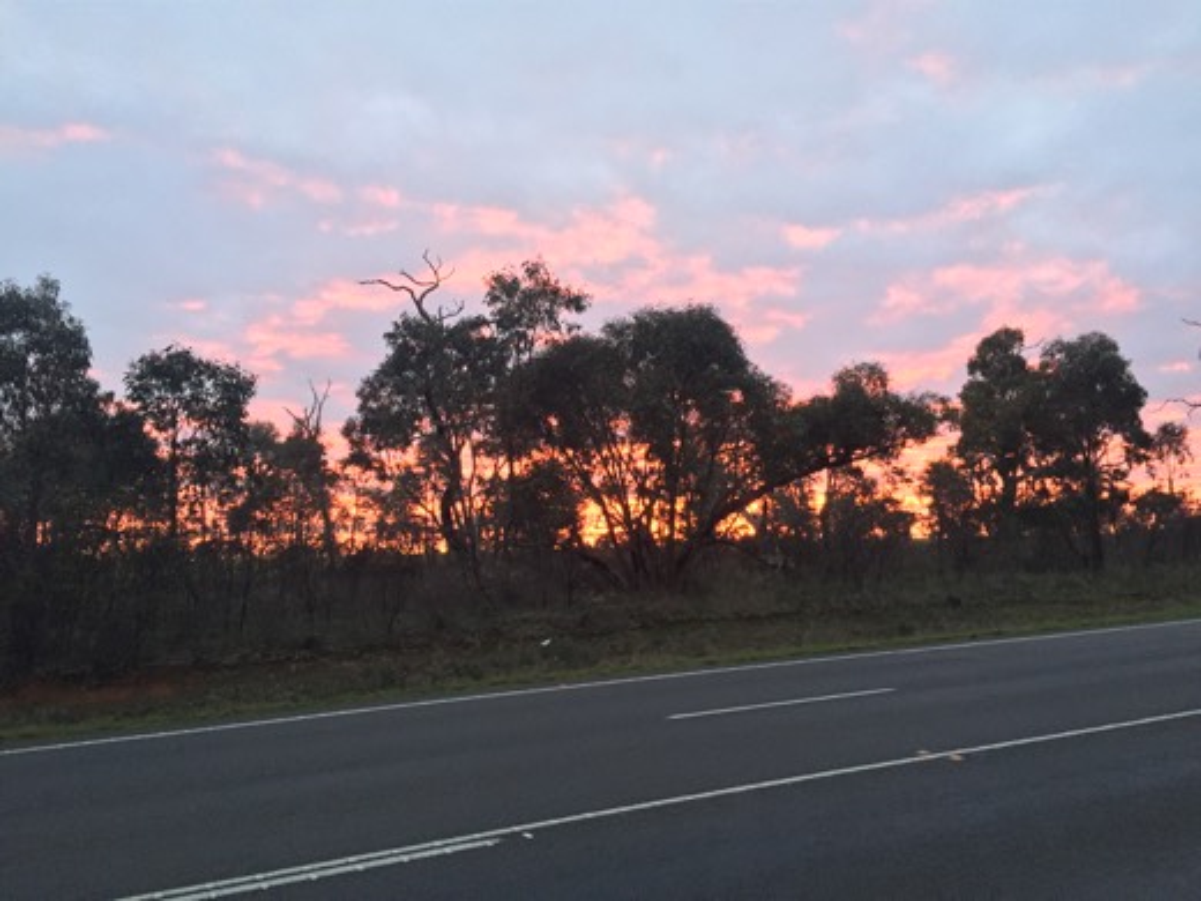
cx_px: 600
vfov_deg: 48.2
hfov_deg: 61.7
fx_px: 1006
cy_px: 450
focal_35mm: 29
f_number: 2.2
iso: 250
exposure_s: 1/30
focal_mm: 4.15
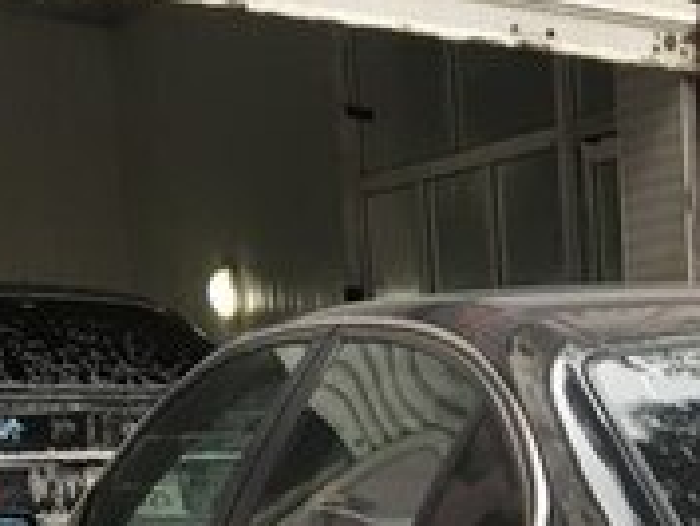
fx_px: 2185
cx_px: 874
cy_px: 955
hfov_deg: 17.2
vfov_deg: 12.5
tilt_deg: -12.9
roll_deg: +2.0
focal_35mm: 108
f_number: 2.2
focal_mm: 4.15
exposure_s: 1/33
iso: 32
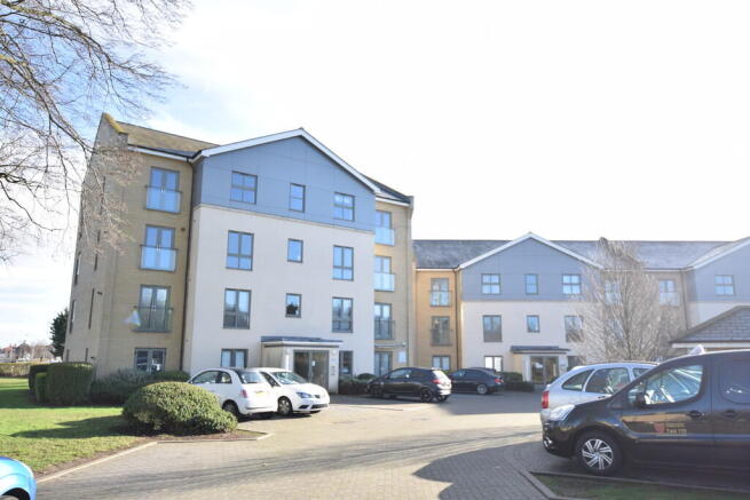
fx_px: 563
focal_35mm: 27
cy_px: 250
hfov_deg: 67.4
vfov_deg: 48.0
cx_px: 375
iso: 100
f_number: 4
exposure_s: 1/200
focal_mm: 18
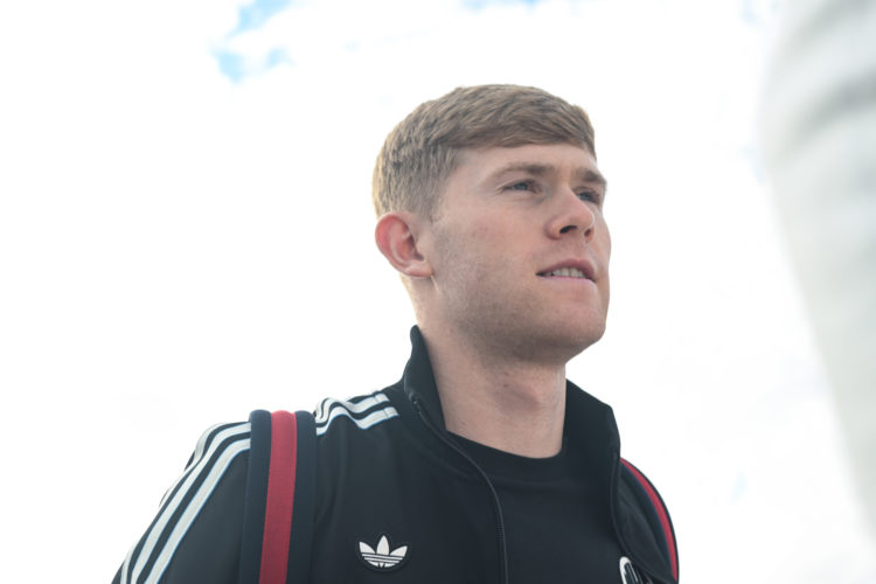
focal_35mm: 50
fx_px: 1217
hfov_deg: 39.6
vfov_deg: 27.0
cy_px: 292
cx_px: 438
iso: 125
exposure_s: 1/320
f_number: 5
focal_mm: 50
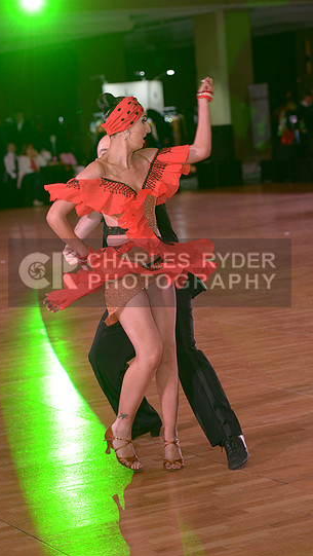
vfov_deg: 19.4
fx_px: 1620
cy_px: 273
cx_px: 150
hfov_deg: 11.0
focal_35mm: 110
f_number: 5
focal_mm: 98
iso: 1250
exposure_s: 1/200
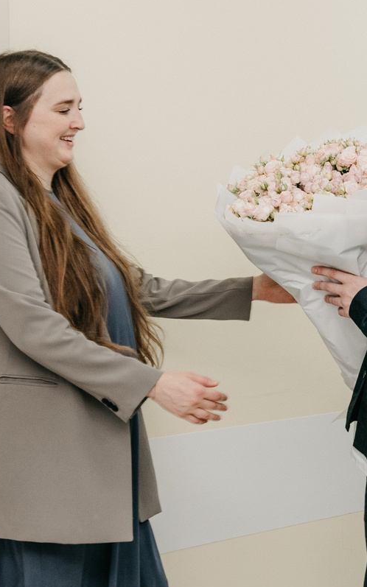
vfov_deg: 21.5
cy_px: 420
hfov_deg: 13.3
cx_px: 413
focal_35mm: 96
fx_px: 1537
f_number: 4
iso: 320
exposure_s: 1/200
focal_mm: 29
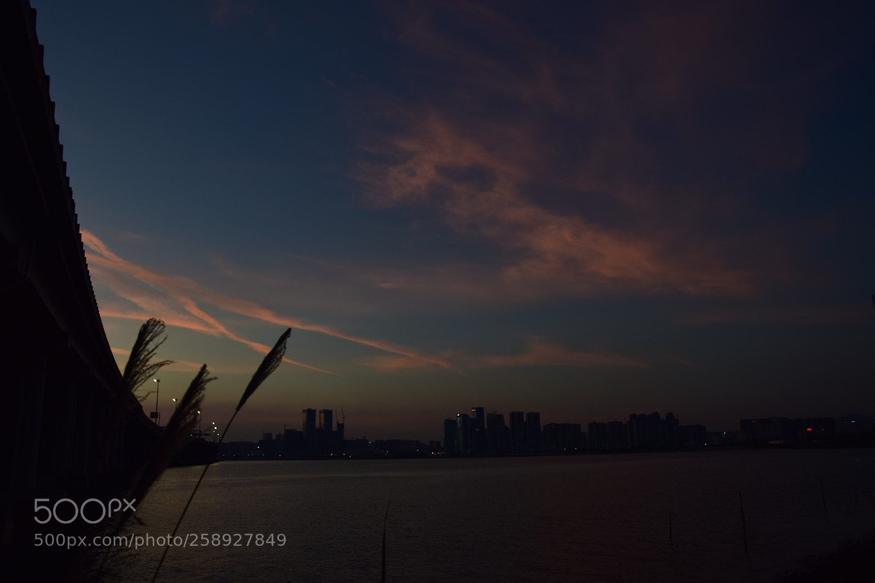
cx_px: 438
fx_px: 656
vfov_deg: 47.9
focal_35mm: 27
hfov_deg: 67.4
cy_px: 292
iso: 100
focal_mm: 18
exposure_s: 1/60
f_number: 5.6
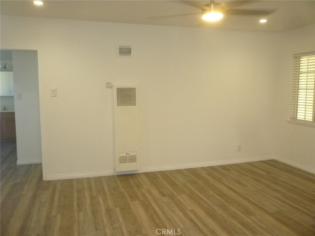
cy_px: 118
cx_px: 158
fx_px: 264
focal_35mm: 29
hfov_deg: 61.7
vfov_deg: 48.2
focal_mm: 5.2
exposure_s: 1/60
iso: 400
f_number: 3.3
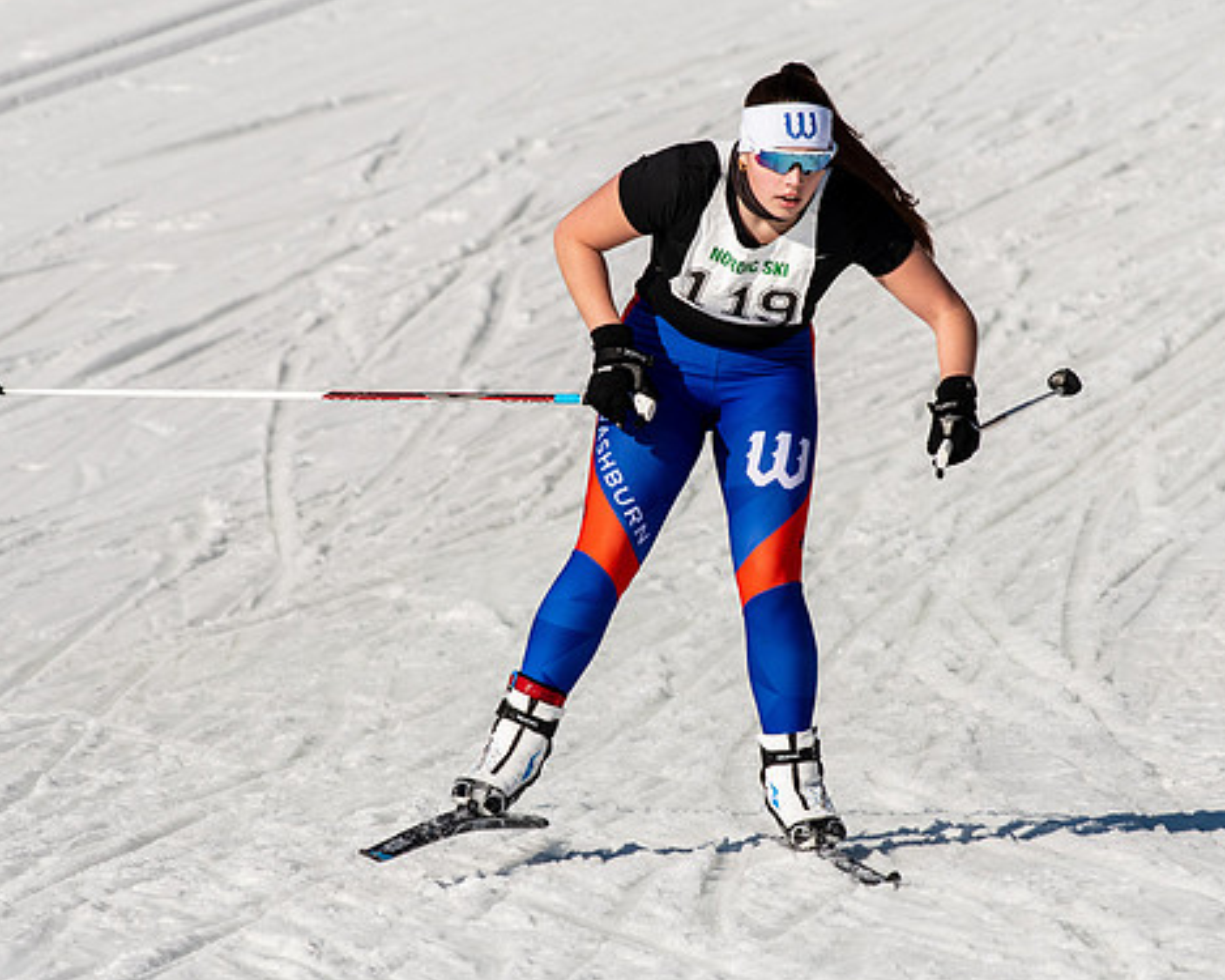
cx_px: 616
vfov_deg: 2.5
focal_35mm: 611
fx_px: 22147
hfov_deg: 3.2
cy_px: 520
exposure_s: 1/2000
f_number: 8
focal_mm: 300
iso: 400
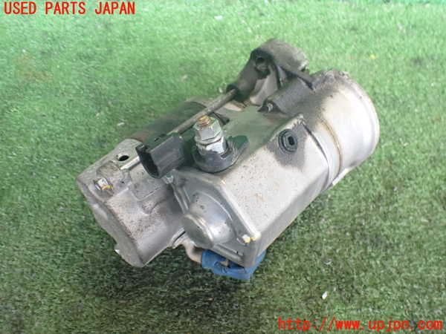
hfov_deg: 60.0
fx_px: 387
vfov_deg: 46.8
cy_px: 167
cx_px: 223
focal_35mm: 30
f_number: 2.3
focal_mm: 5.4
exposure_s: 1/100
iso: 800
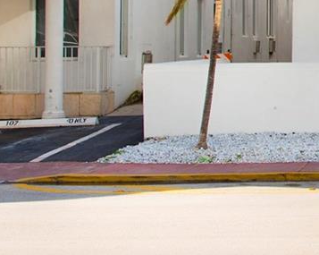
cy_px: -183
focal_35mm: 101
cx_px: 670
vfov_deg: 13.8
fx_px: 953
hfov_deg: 14.9
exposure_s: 1/125
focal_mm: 24
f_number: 10
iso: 100
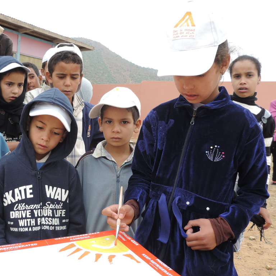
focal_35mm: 39
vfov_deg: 42.8
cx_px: 98
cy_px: 138
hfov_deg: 42.4
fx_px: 352
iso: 80
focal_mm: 5.8
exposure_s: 1/125
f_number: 3.2
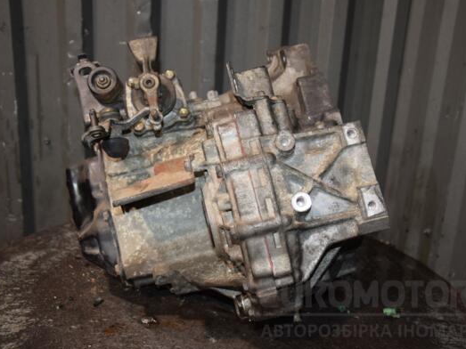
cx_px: 244
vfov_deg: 33.6
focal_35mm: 43
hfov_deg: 43.8
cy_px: 175
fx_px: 579
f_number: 5
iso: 800
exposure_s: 1/60
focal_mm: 26
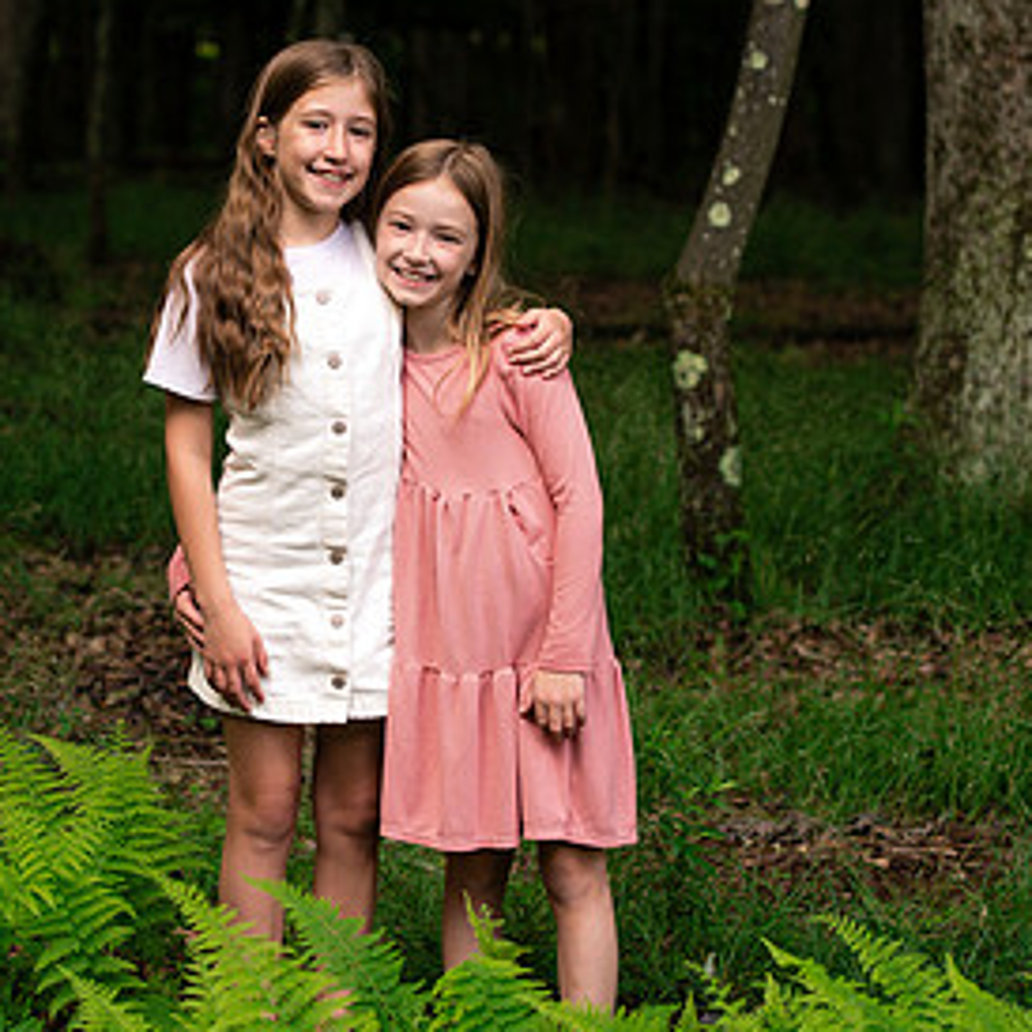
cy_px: 480
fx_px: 5161
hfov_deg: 11.4
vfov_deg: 11.4
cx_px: 354
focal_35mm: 153
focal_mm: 85
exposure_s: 1/250
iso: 200
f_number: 4
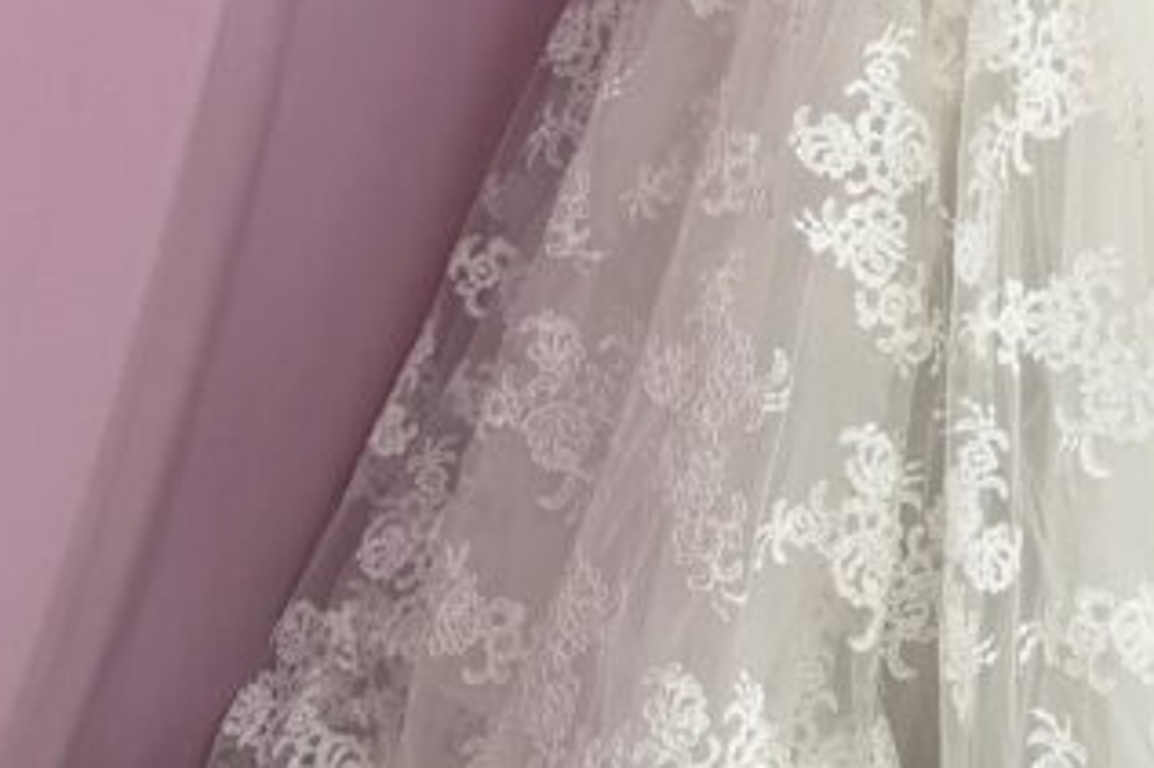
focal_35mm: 84
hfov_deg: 23.5
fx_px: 2691
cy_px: -286
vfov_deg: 15.3
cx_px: 1056
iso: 64
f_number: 1.78
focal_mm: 6.76
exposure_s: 1/74
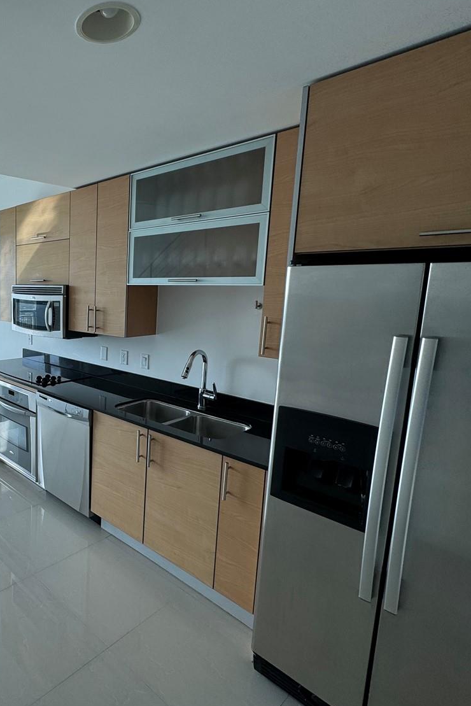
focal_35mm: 21
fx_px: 412
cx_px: 43
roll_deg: -0.2
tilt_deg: -8.4
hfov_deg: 52.0
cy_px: 342
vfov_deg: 81.2
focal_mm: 2.22
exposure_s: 1/248
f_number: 2.2
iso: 40
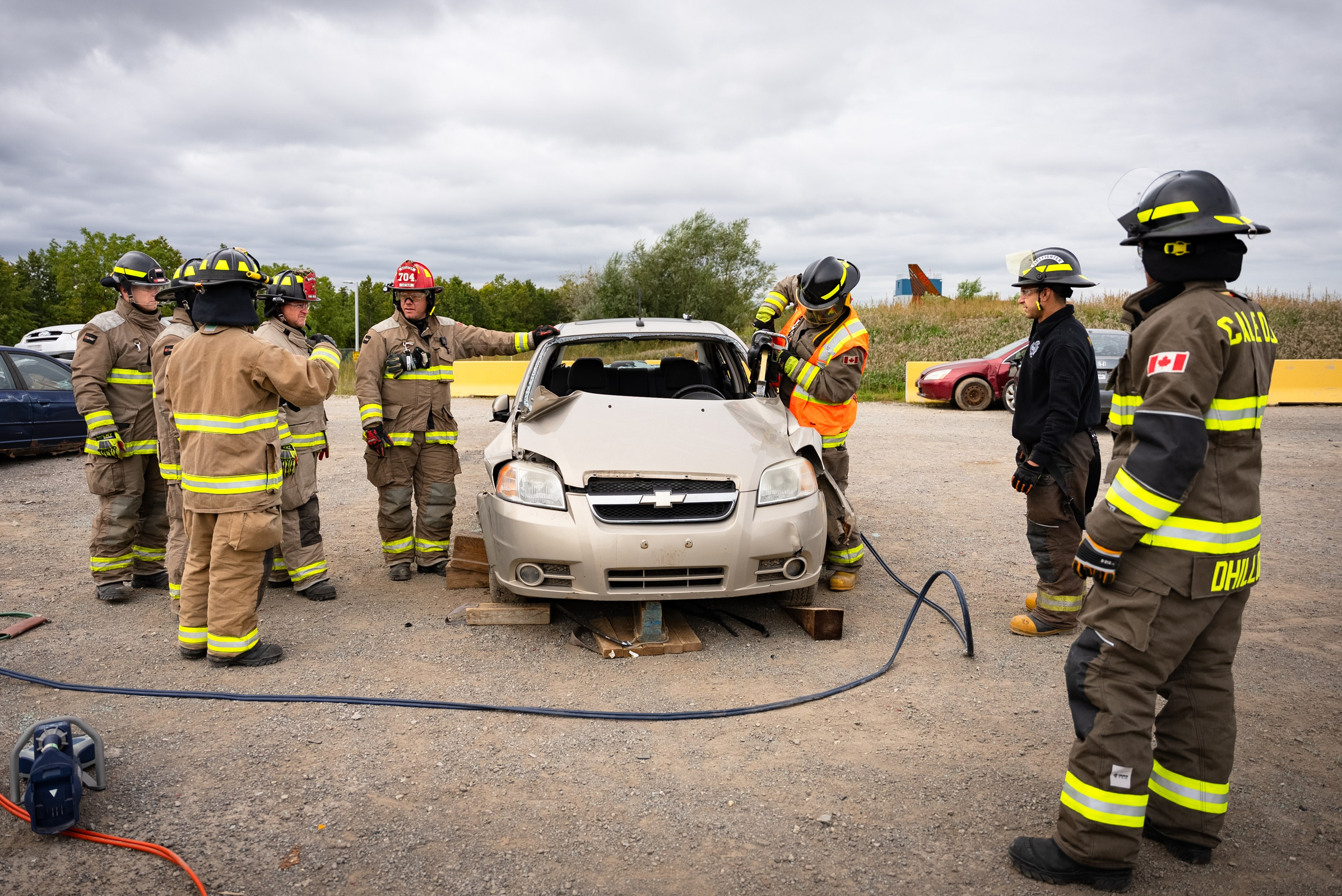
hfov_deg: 67.3
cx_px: 648
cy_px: 415
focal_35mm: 27
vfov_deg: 48.0
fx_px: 1007
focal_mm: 24
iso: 100
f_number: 2.8
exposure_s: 1/1600
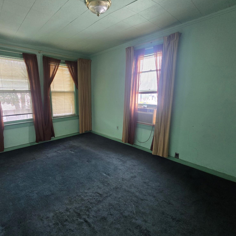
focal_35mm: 16
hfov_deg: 86.8
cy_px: 121
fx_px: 123
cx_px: 100
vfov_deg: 87.4
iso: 320
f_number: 2.2
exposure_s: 1/60
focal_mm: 2.2
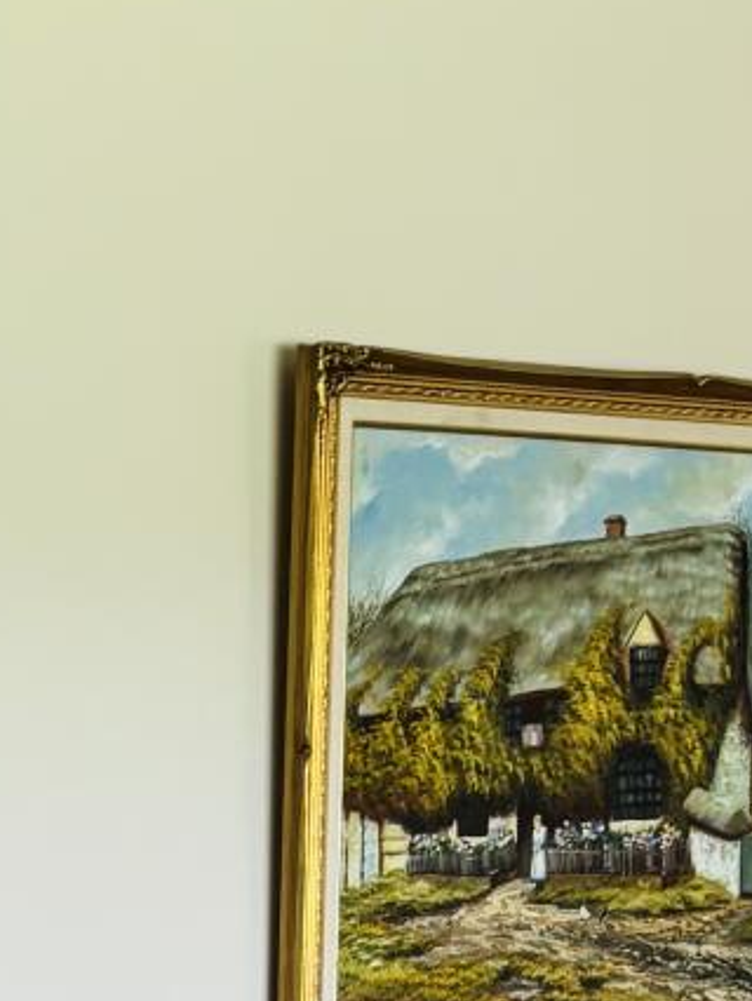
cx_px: -296
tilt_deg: -6.0
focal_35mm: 122
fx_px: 3530
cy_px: 1267
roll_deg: +0.4
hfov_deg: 11.7
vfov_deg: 15.4
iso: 100
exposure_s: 1/60
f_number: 1.6
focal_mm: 5.96
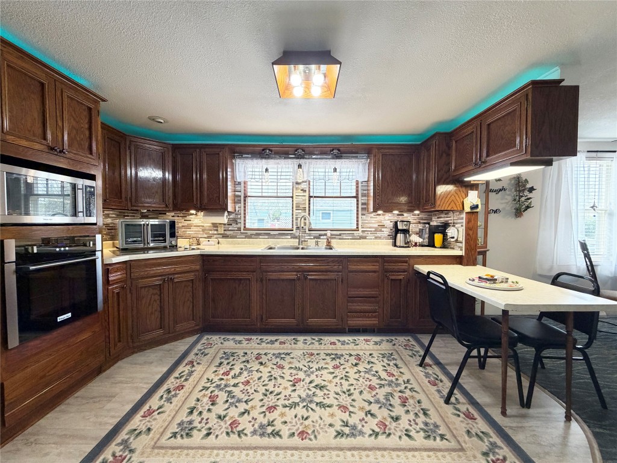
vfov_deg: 85.7
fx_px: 250
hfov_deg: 102.1
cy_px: 232
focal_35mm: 14
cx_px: 308
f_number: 2.2
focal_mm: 2.22
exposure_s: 1/120
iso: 250
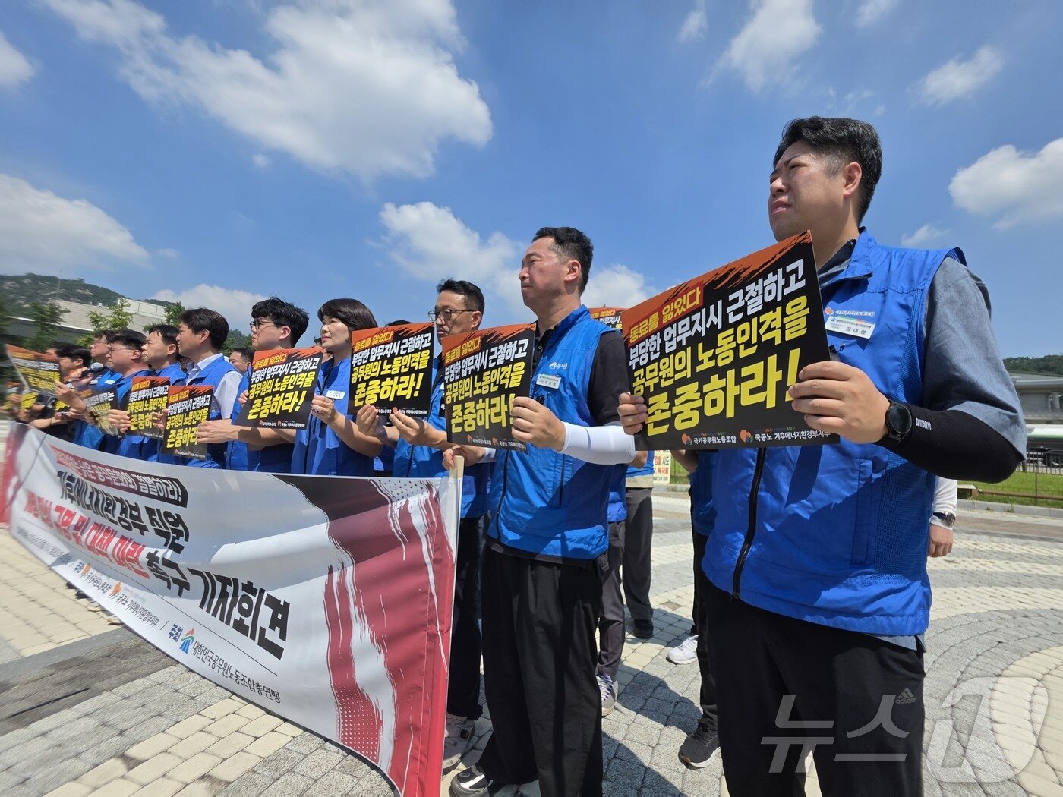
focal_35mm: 13
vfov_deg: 89.9
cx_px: 532
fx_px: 399
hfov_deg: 106.2
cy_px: 398
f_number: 1.9
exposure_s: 1/2470
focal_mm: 2.2
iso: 32
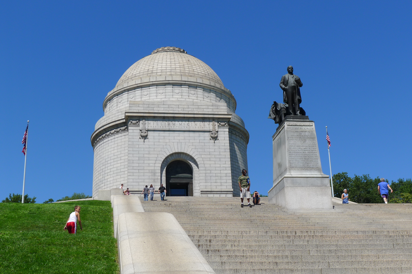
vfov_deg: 24.6
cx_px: 206
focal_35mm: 55
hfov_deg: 36.3
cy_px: 137
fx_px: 629
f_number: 4
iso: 80
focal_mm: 11.7
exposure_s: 1/1000
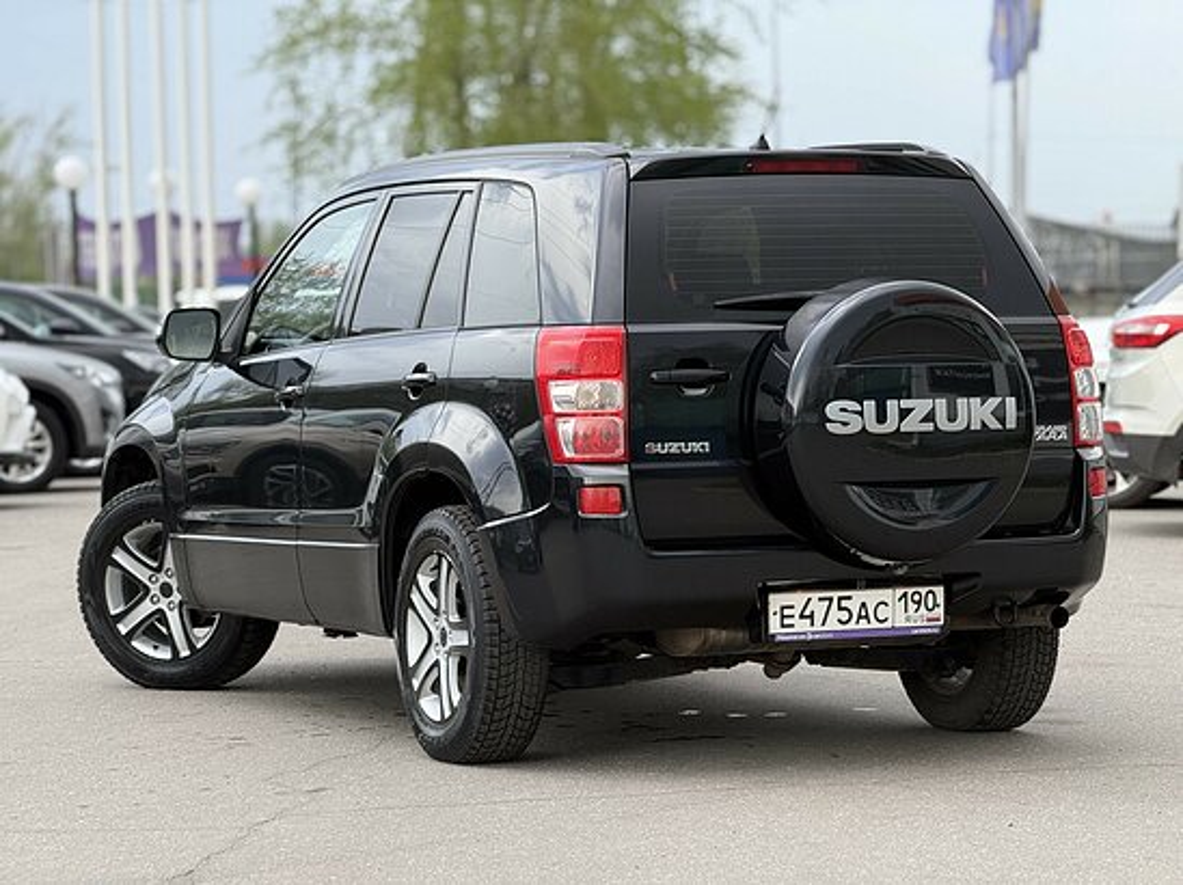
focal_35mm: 120
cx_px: 592
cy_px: 442
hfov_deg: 16.4
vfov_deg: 12.3
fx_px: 4097
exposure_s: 1/99
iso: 125
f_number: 2.8
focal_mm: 15.66
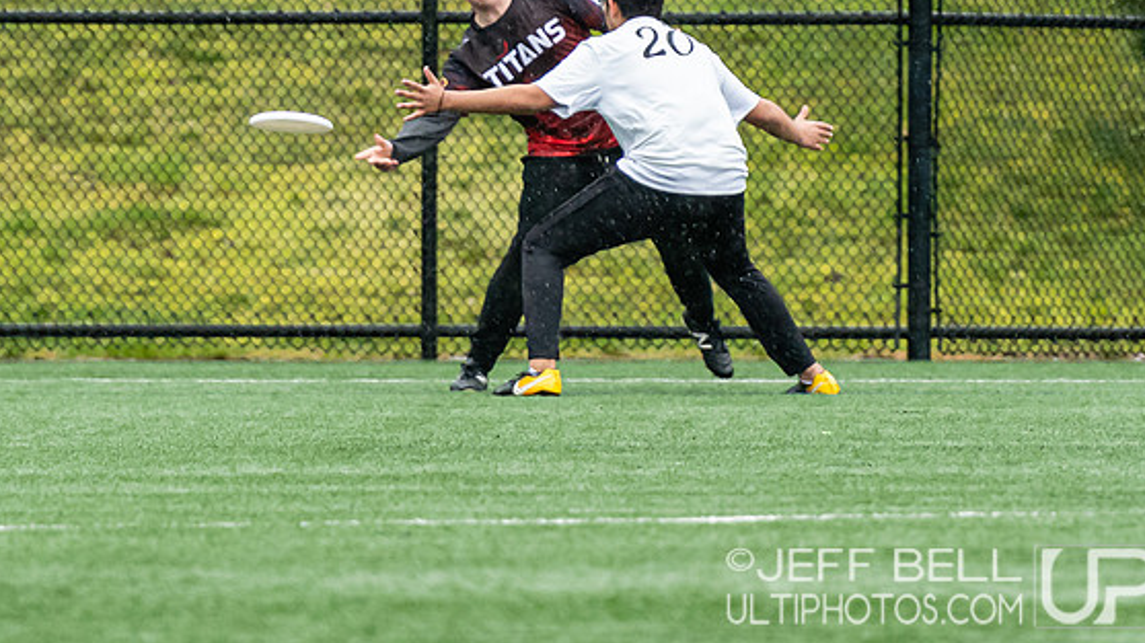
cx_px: 642
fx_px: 21460
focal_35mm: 707
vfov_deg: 1.7
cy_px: 24
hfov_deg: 3.1
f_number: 3.2
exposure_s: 1/1000
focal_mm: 200
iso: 1600
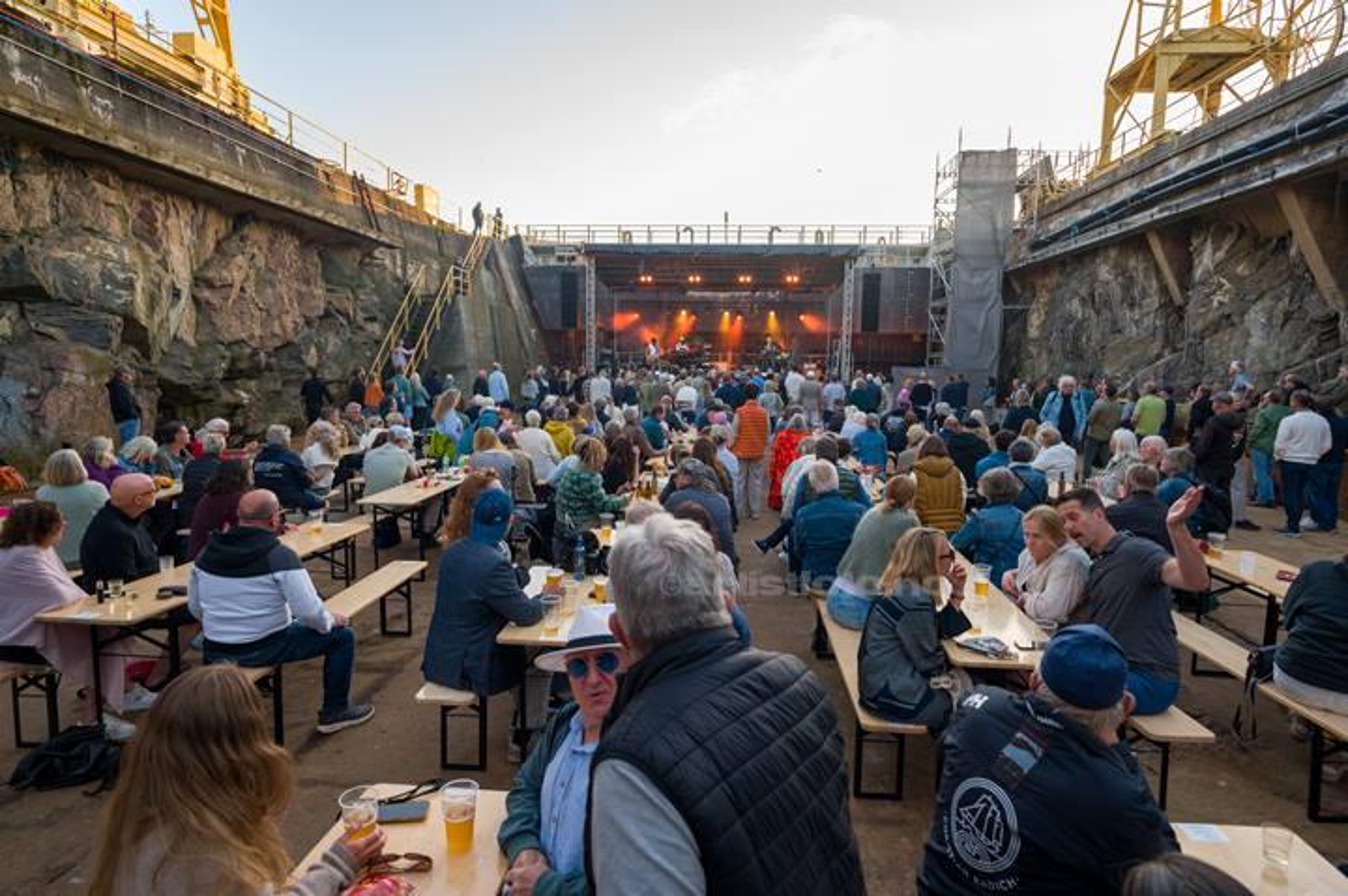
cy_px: 448
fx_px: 748
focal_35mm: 20
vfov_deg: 61.9
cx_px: 674
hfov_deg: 84.0
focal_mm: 20
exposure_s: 1/160
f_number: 4.5
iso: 320
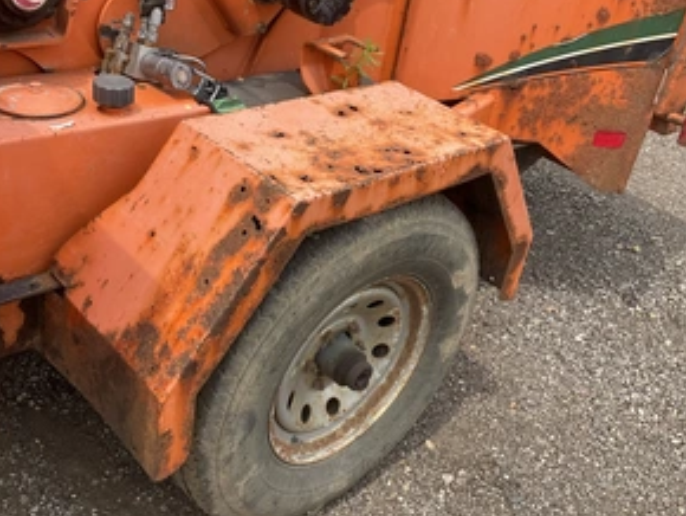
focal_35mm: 40
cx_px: 315
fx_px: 793
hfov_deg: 46.7
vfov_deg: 36.0
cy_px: 246
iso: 25
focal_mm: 3
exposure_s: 1/804
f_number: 1.8
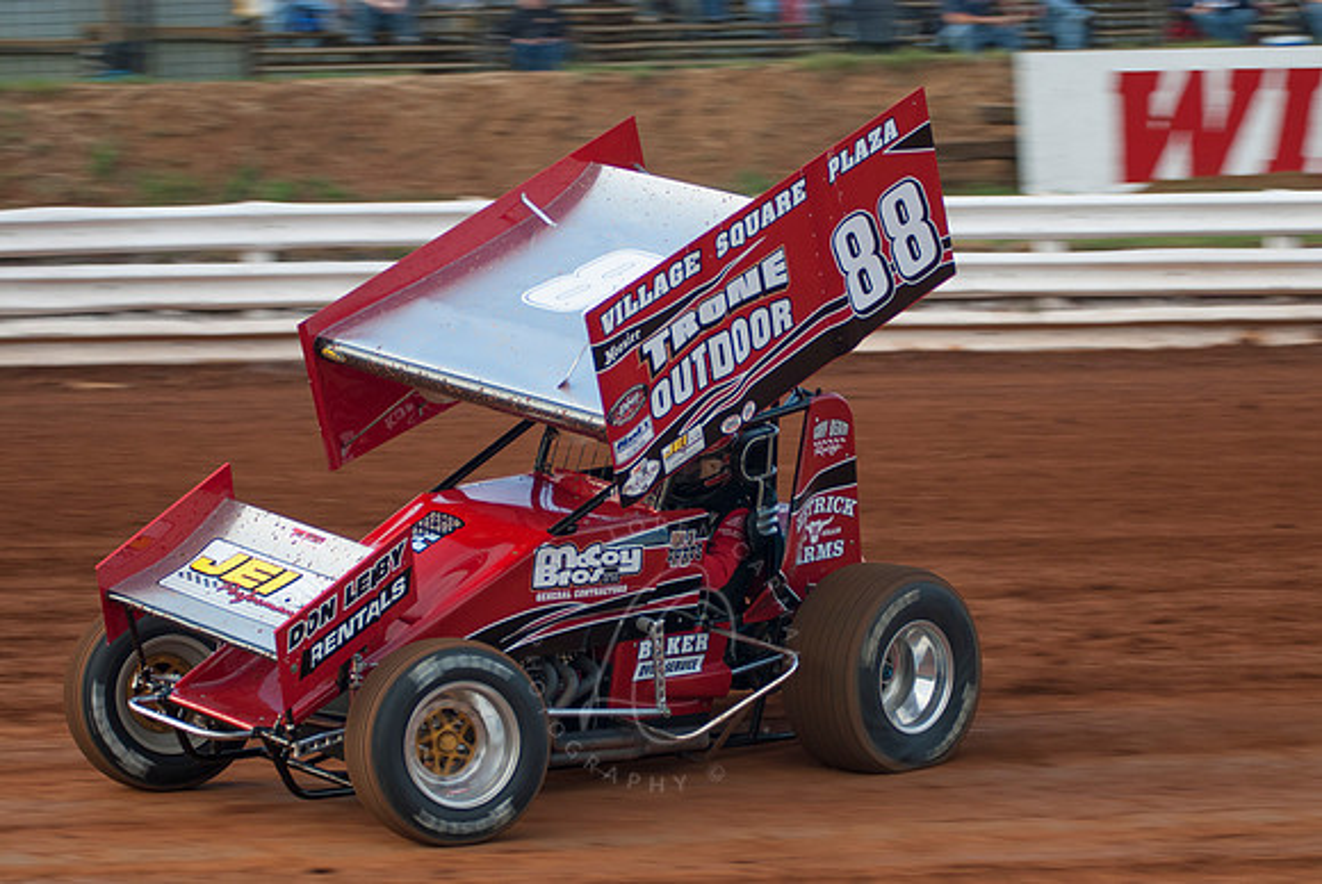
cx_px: 661
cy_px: 442
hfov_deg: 17.0
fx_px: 4411
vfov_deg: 11.4
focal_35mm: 120
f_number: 2.8
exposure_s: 1/500
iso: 250
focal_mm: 80
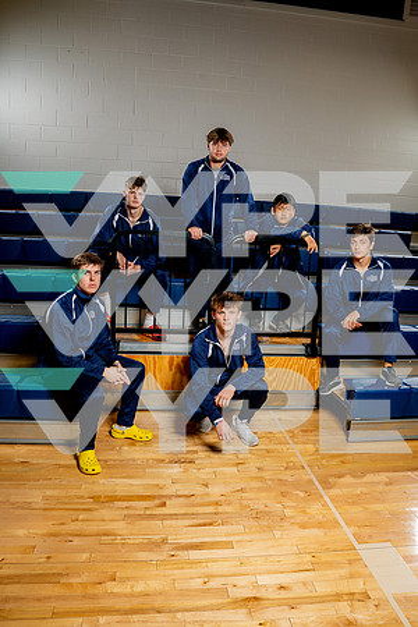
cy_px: 314
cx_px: 209
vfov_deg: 71.5
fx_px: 435
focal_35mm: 25
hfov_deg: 51.3
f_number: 8
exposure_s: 1/250
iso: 320
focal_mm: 25
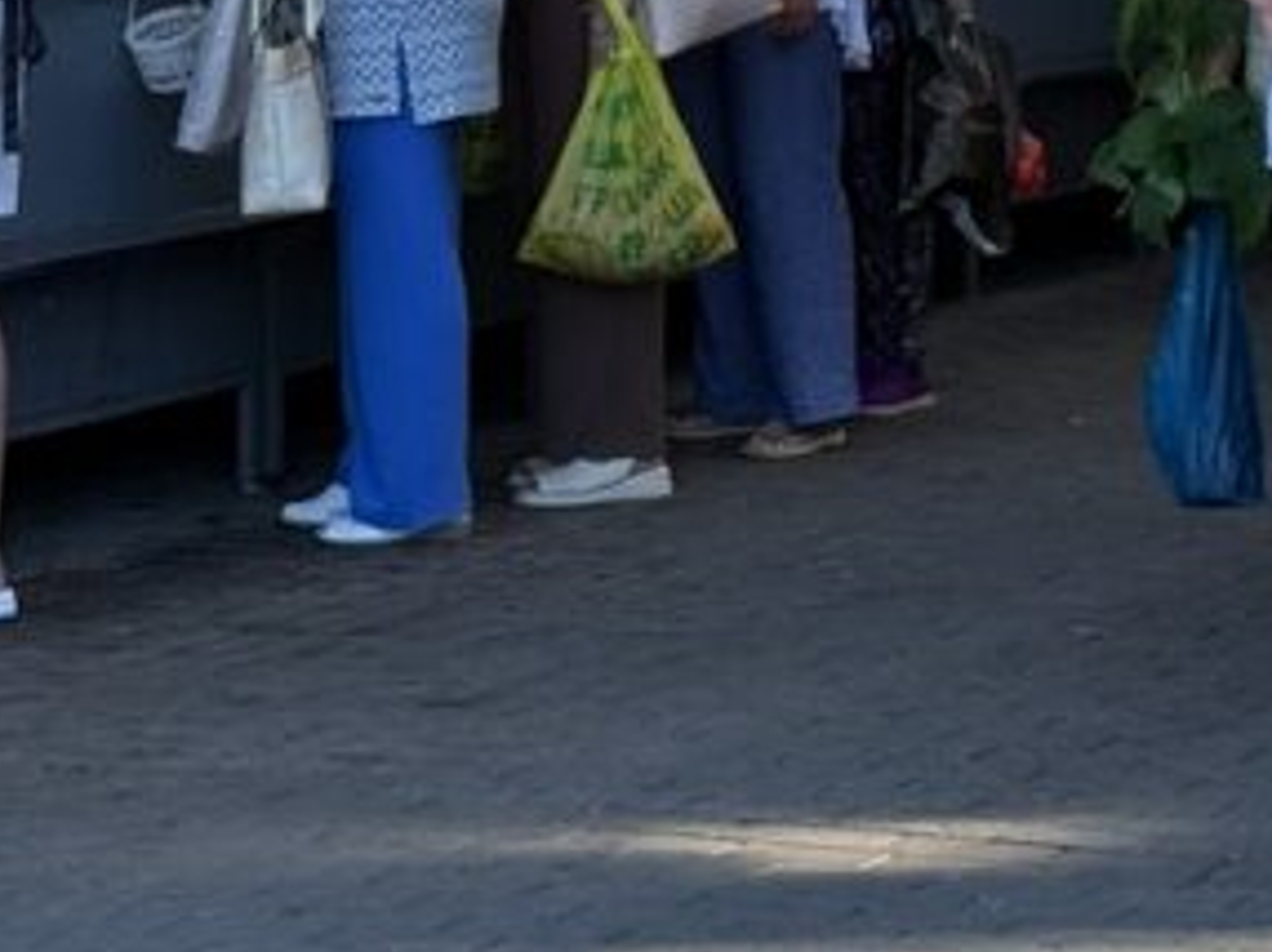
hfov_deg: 11.4
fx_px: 6315
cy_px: -712
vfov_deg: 8.3
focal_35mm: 172
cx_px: 1103
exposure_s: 1/885
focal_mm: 6.76
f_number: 1.78
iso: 64
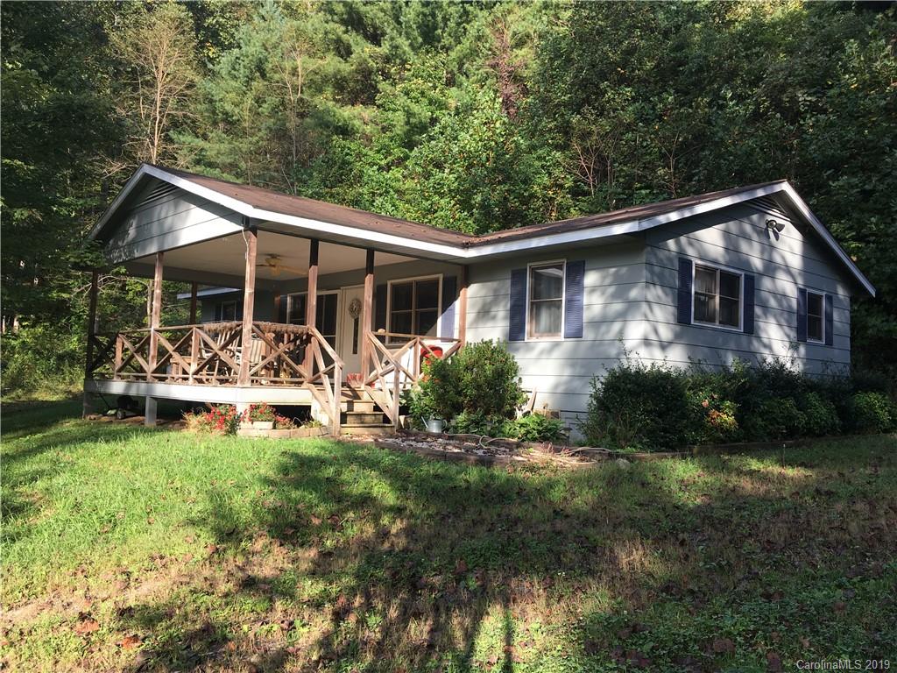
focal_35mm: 29
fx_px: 751
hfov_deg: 61.7
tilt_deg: +3.5
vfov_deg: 48.2
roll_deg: -1.7
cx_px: 448
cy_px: 336
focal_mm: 4.15
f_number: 2.2
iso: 25
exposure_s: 1/370
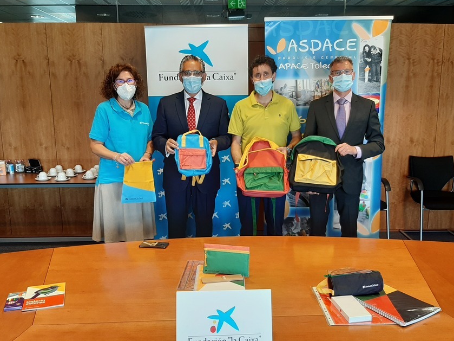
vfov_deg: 45.4
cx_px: 232
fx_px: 407
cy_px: 171
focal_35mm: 31
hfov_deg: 58.4
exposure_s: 1/50
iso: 64
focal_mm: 3.93
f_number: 1.7
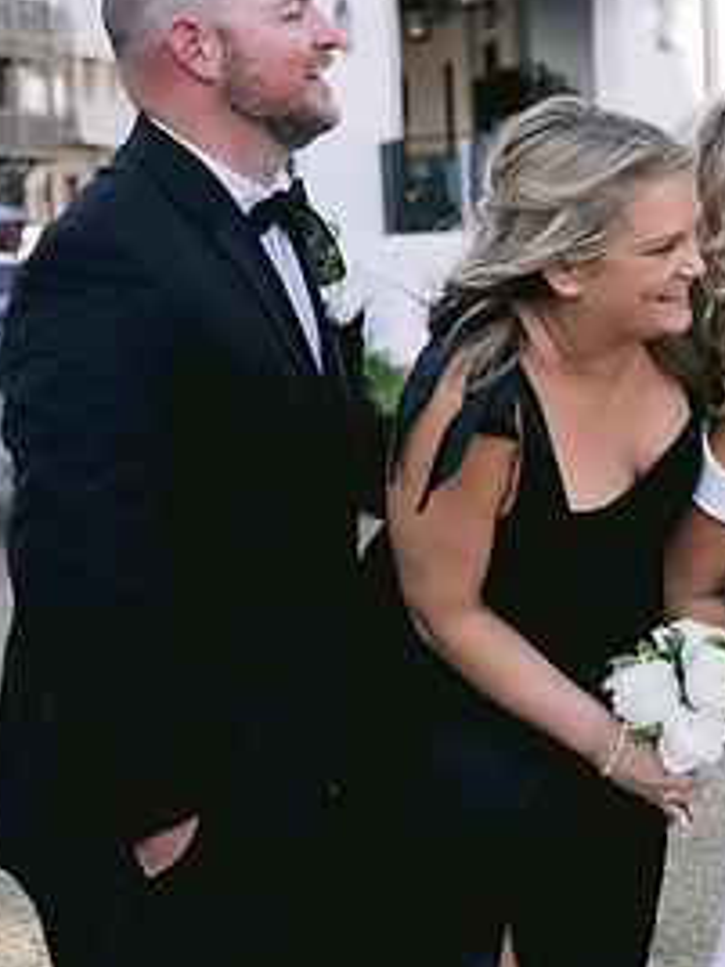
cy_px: 381
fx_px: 2262
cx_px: 872
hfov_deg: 17.4
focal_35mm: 81
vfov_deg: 24.1
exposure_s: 1/1250
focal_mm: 35
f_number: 2.5
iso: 200
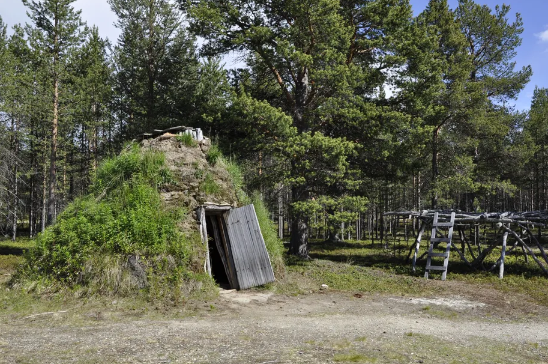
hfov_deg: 51.9
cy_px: 188
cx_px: 292
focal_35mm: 37
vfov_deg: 35.8
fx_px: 562
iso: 200
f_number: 9
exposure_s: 1/320
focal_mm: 22
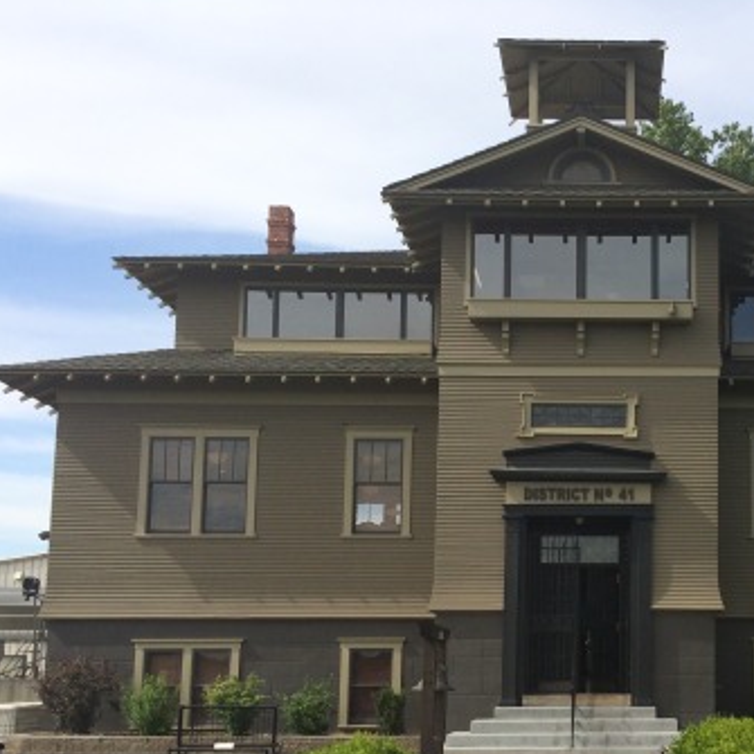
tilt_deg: +6.0
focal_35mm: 49
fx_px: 1208
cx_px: 646
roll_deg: +0.9
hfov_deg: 33.3
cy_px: 529
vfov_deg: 34.2
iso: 32
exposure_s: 1/1709
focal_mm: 4.15
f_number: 2.2
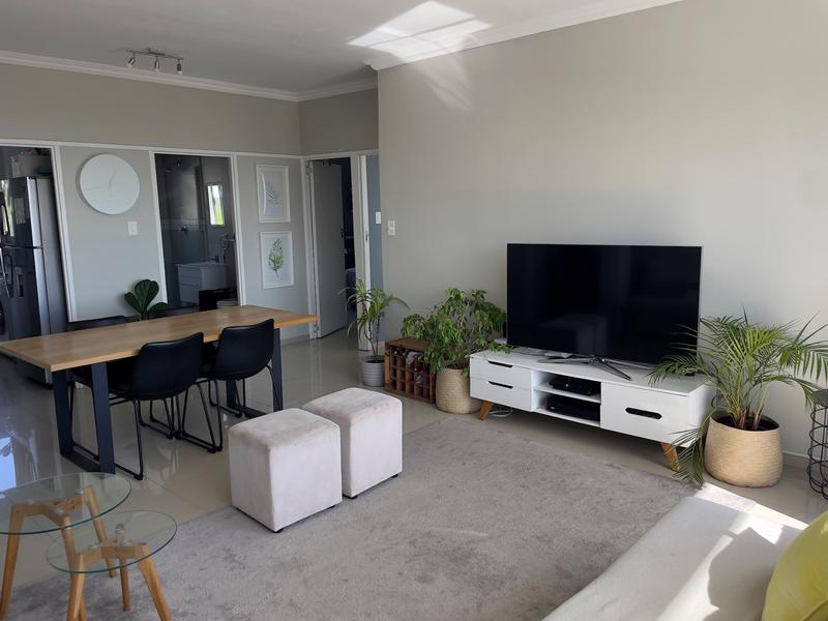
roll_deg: +1.5
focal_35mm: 26
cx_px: 414
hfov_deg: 67.3
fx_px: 622
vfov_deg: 53.1
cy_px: 310
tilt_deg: -9.2
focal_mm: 4.2
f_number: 1.6
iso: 32
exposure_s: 1/438
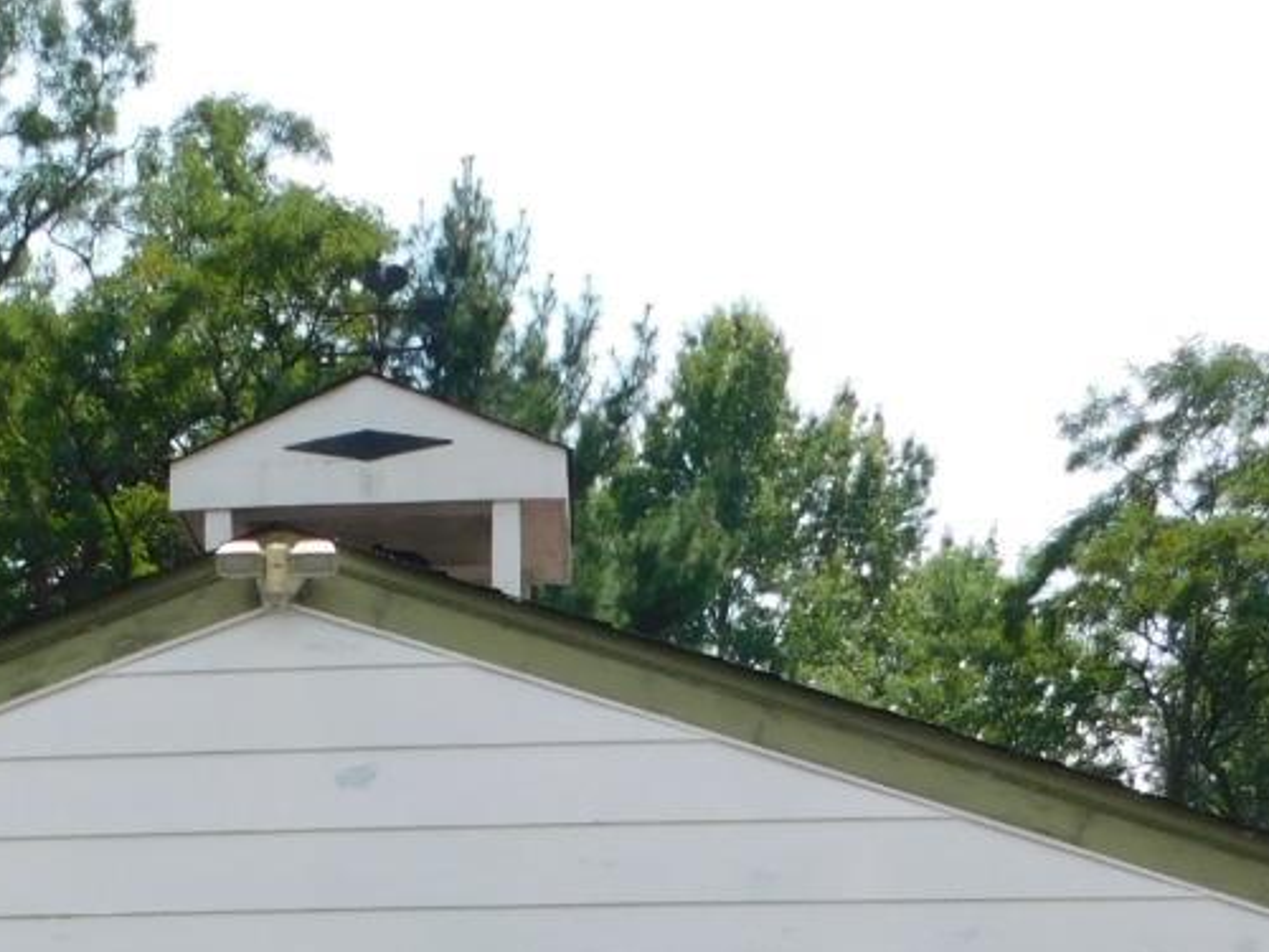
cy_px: 1418
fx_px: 2529
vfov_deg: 18.8
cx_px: 289
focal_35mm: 69
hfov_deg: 27.7
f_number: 3
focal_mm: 4
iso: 125
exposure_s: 1/1250
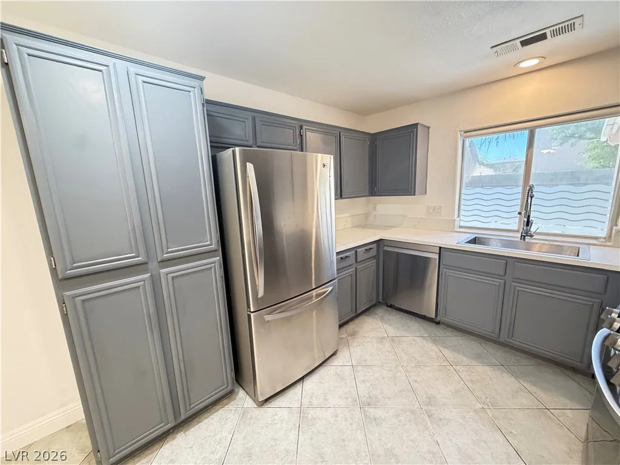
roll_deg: +3.3
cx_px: 310
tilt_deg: -10.1
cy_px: 232
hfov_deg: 102.1
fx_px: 251
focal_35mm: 14
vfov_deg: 85.7
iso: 640
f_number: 2.2
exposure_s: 1/60
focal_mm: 2.22
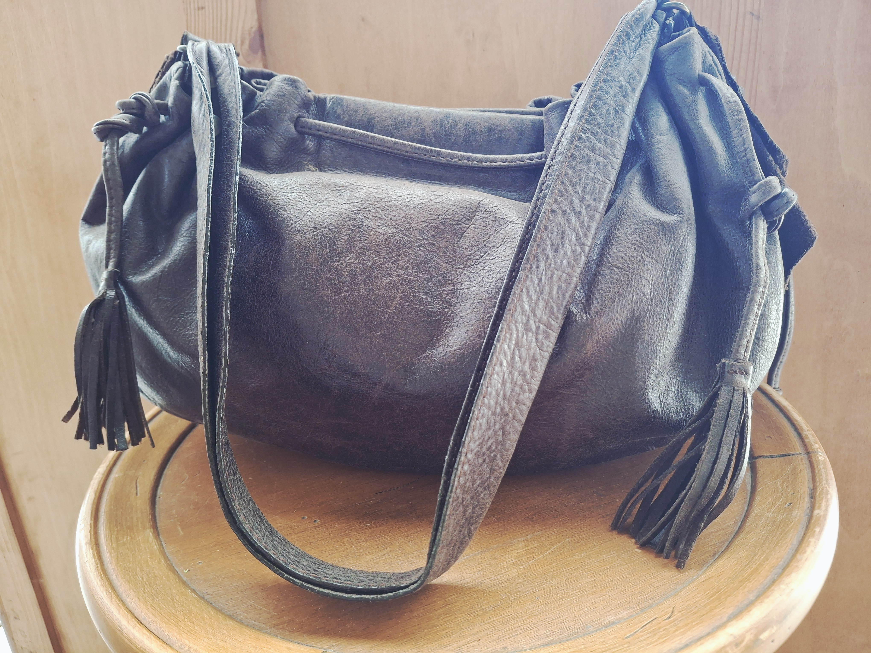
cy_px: 326
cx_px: 436
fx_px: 629
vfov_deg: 54.9
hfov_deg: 69.4
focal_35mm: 25
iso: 320
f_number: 1.8
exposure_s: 1/33
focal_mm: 4.69
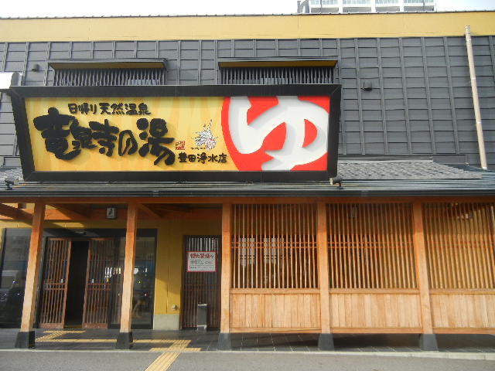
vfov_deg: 46.8
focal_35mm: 30
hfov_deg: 60.0
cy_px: 186
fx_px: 429
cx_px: 248
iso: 160
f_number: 3.5
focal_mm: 5.4
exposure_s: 1/238
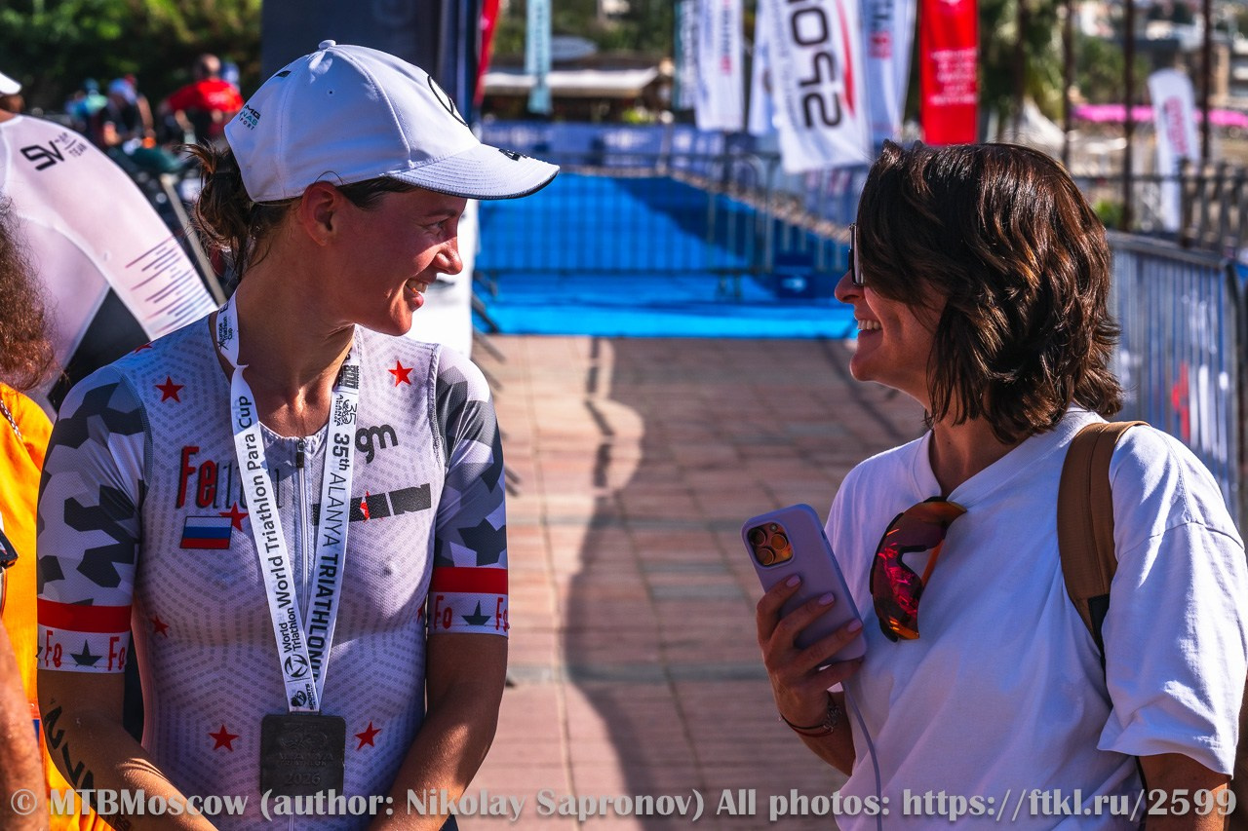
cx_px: 624
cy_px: 416
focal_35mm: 102
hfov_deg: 20.0
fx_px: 3535
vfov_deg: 13.4
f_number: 10
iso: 320
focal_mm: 102
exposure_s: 1/1000
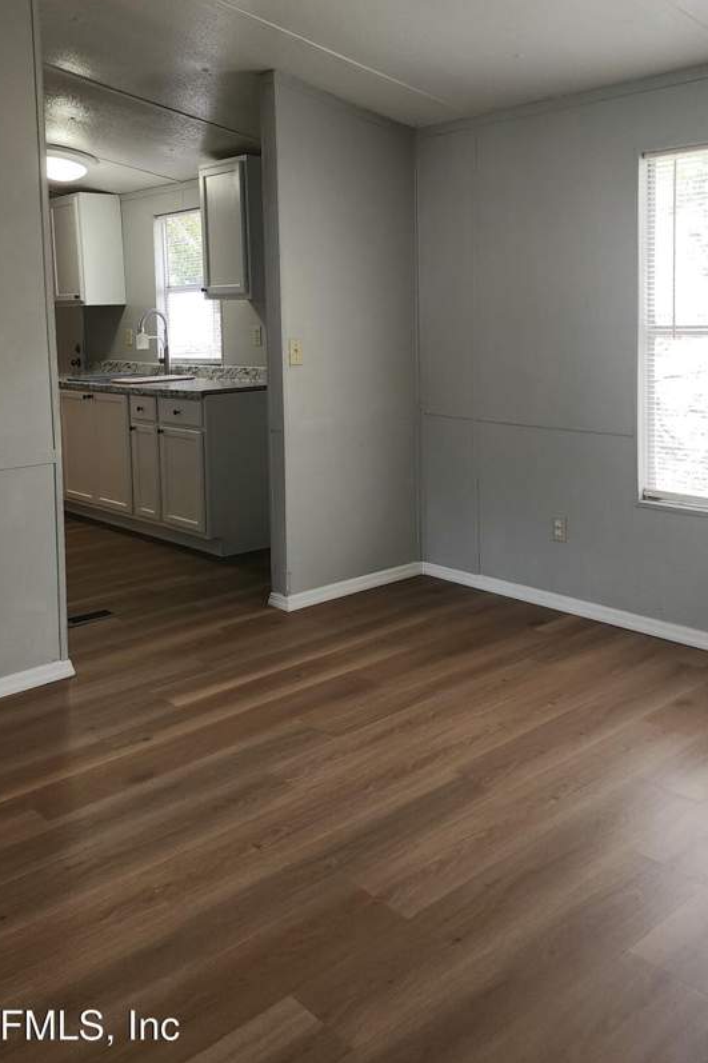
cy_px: 379
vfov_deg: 57.8
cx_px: 345
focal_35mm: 32
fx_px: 944
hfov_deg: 41.1
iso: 40
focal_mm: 6.4
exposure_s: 1/60
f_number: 1.8
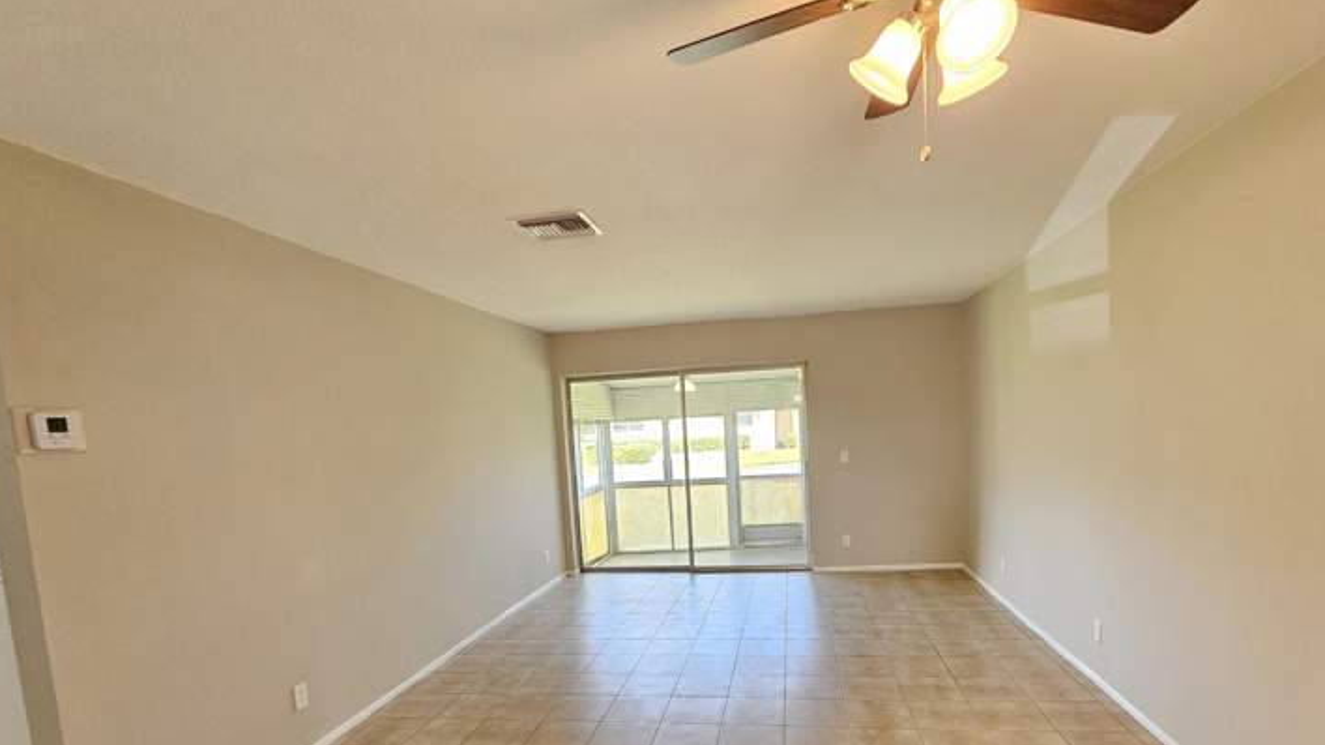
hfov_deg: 99.3
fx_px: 562
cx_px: 700
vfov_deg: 65.3
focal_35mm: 16
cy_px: 498
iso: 250
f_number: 2.2
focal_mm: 2.2
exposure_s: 1/60
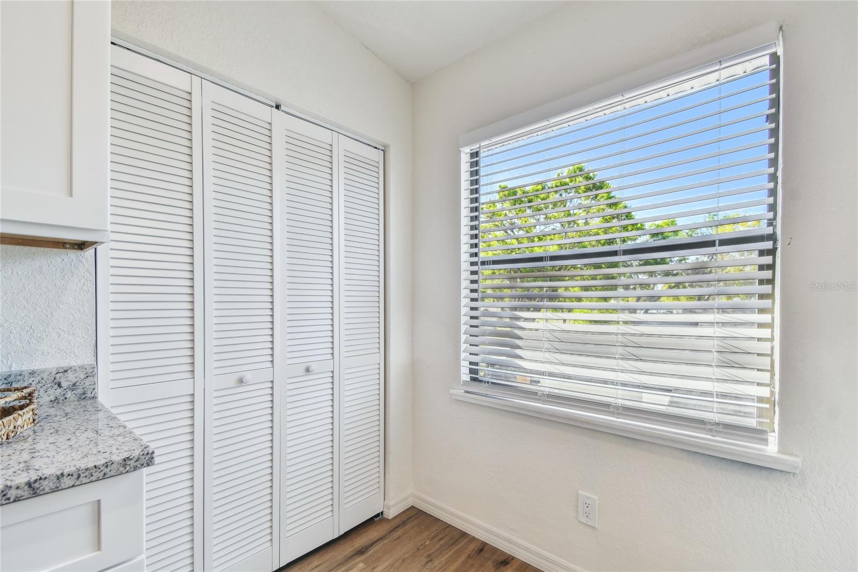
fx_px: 357
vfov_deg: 77.3
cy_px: 286
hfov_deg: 100.4
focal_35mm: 15
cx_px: 429
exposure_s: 1/80
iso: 100
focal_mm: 10
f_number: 7.1
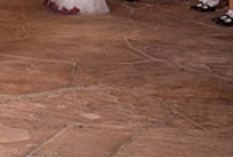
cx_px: -177
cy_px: -30
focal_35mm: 127
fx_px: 824
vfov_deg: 10.7
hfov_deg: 14.3
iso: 1250
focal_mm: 32
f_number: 2.8
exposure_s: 1/125
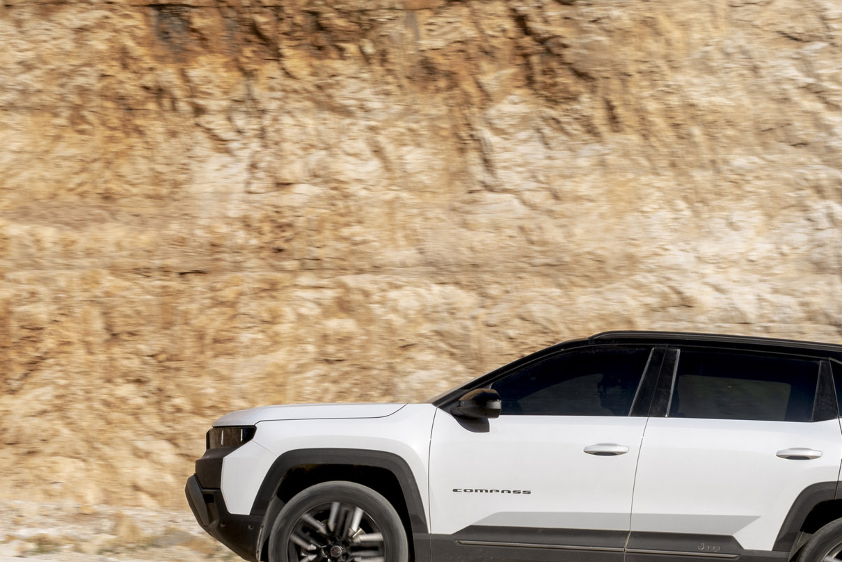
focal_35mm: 84
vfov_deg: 15.9
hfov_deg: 24.1
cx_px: 449
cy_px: 549
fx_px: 1973
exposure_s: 1/80
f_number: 18
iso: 64
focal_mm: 31.5
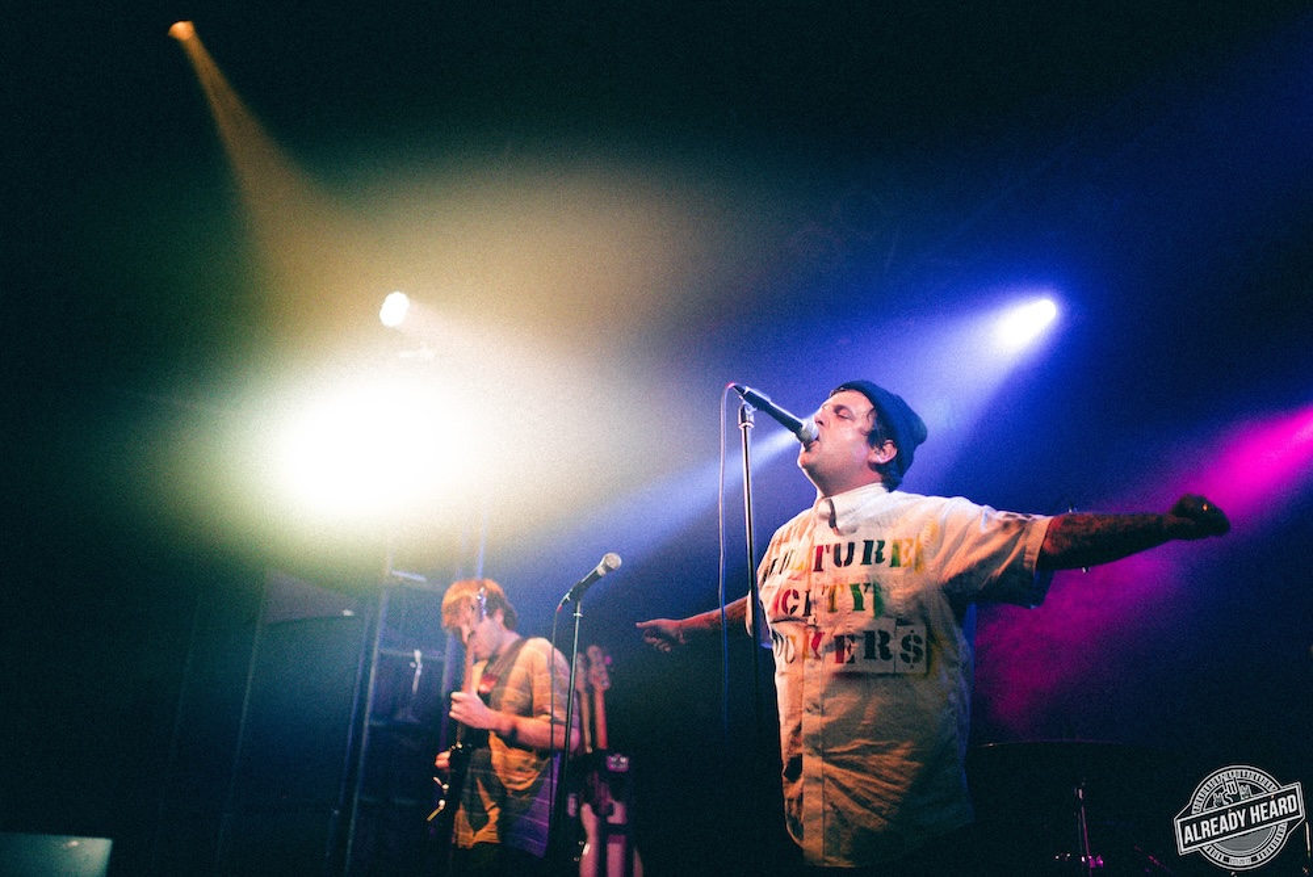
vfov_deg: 37.9
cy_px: 438
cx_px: 656
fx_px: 1277
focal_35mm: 35
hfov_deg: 54.4
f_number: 1.4
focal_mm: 35
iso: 1600
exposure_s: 1/500
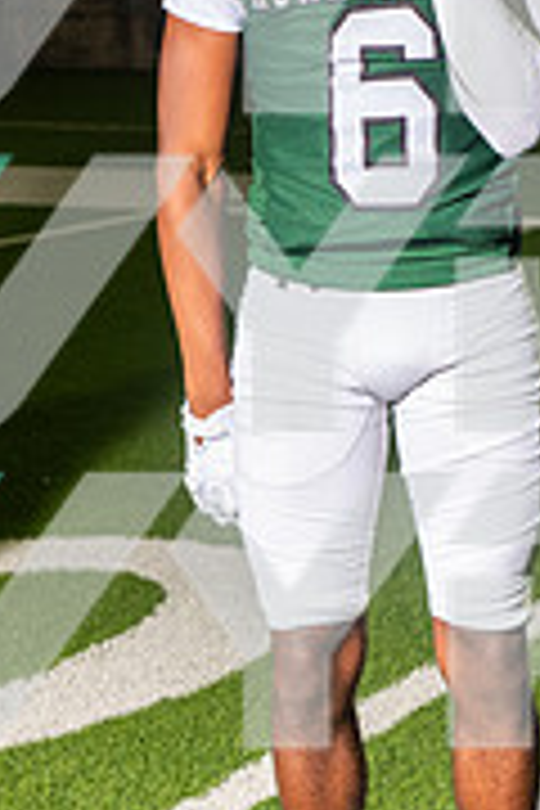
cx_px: 405
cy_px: 297
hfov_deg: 10.5
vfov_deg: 15.7
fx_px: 2925
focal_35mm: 130
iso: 1000
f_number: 7.1
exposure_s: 1/400
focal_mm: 52
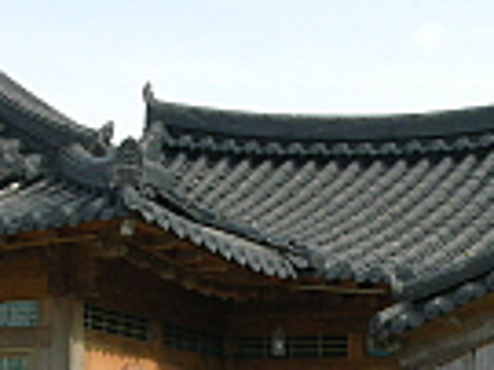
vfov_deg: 11.3
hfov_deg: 15.2
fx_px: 1854
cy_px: 302
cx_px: 304
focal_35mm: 130
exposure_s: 1/265
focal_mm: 8.9
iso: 100
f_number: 5
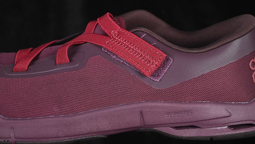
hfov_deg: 26.9
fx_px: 534
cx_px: 128
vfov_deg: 15.3
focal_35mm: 79
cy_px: 59
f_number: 6.3
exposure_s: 1/50
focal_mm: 50
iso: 160
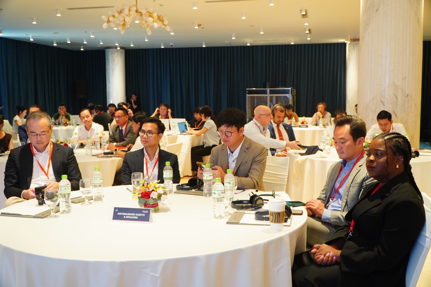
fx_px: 431
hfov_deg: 53.2
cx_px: 216
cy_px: 144
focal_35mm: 36
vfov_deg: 36.8
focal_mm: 24
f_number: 4
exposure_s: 1/100
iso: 1600
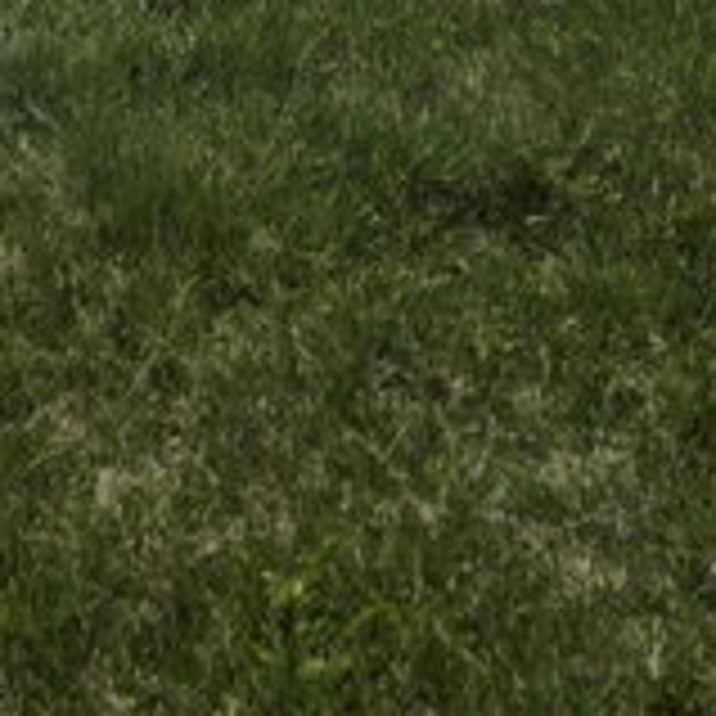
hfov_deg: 17.3
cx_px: -23
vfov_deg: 13.9
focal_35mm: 98
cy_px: -865
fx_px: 2293
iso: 25
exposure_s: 1/3882
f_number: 1.8
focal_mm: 5.4
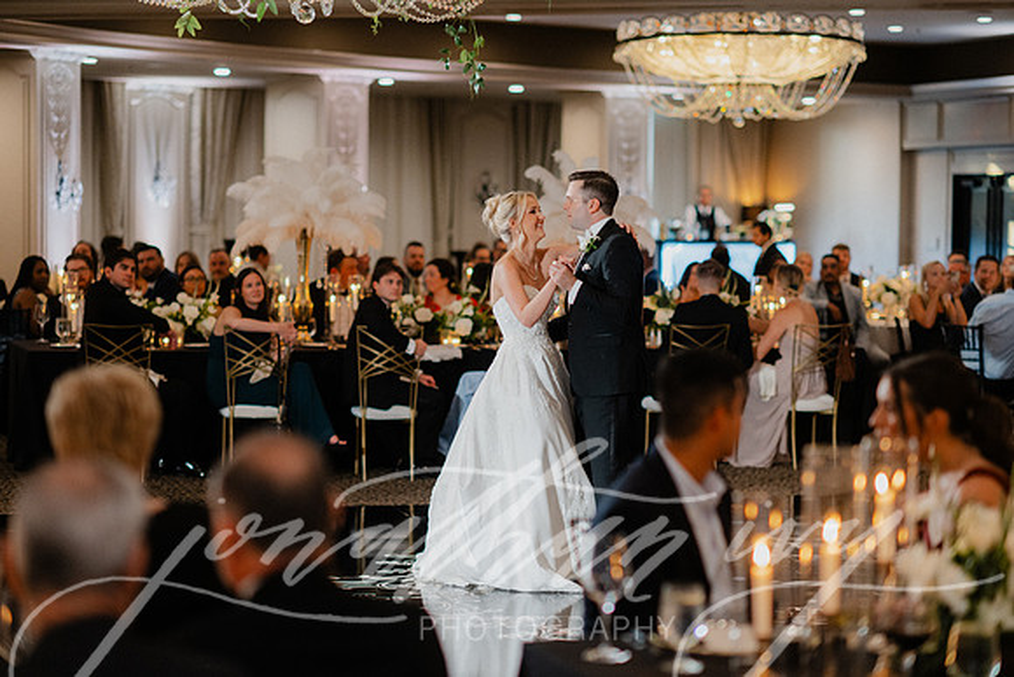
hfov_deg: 23.9
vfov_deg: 16.1
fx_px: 2395
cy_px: 338
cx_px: 507
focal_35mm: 85
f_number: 1.8
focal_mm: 85
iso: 1000
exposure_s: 1/160
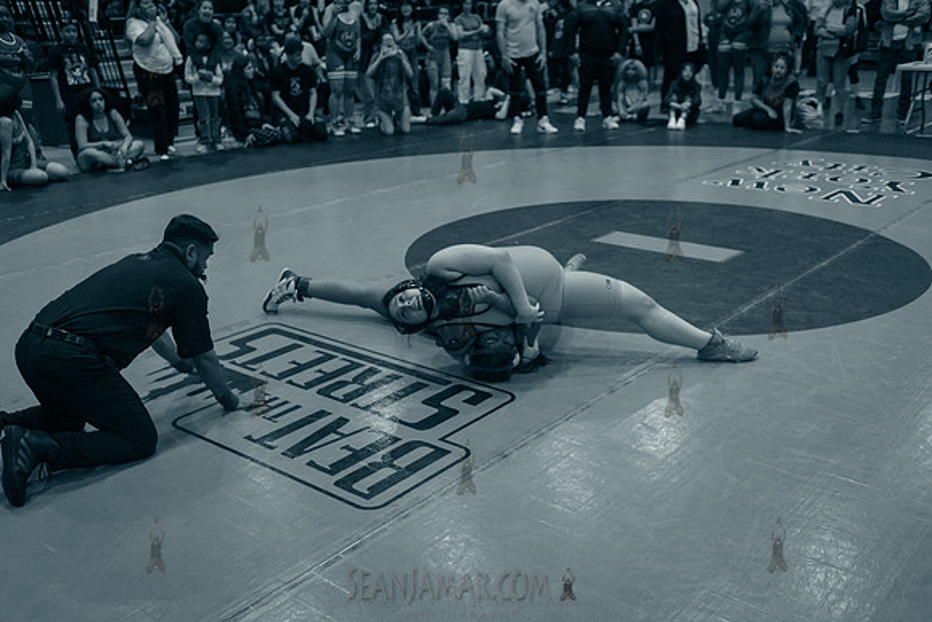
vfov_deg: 37.7
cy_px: 311
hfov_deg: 54.1
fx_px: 912
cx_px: 466
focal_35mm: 35
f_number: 3.2
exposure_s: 1/1000
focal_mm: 35
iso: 5000
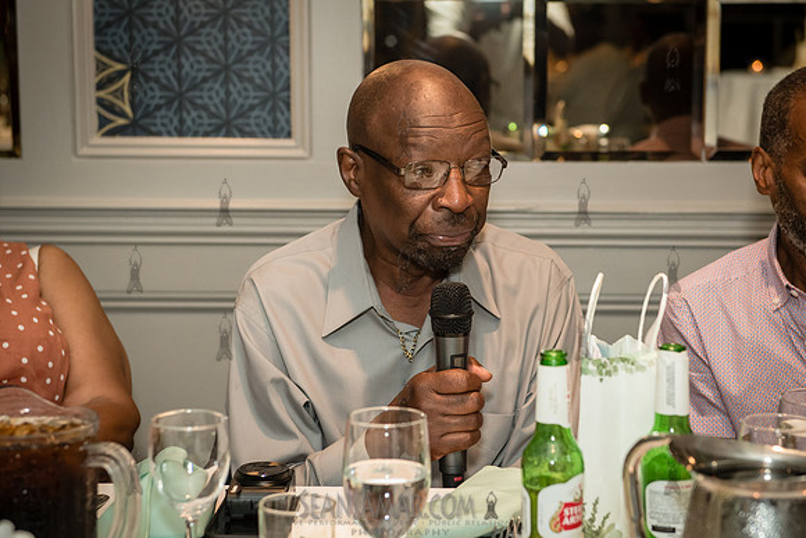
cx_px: 442
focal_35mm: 79
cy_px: 281
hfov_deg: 25.6
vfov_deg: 17.2
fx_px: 1774
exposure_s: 1/200
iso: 1600
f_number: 3.5
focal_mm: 62
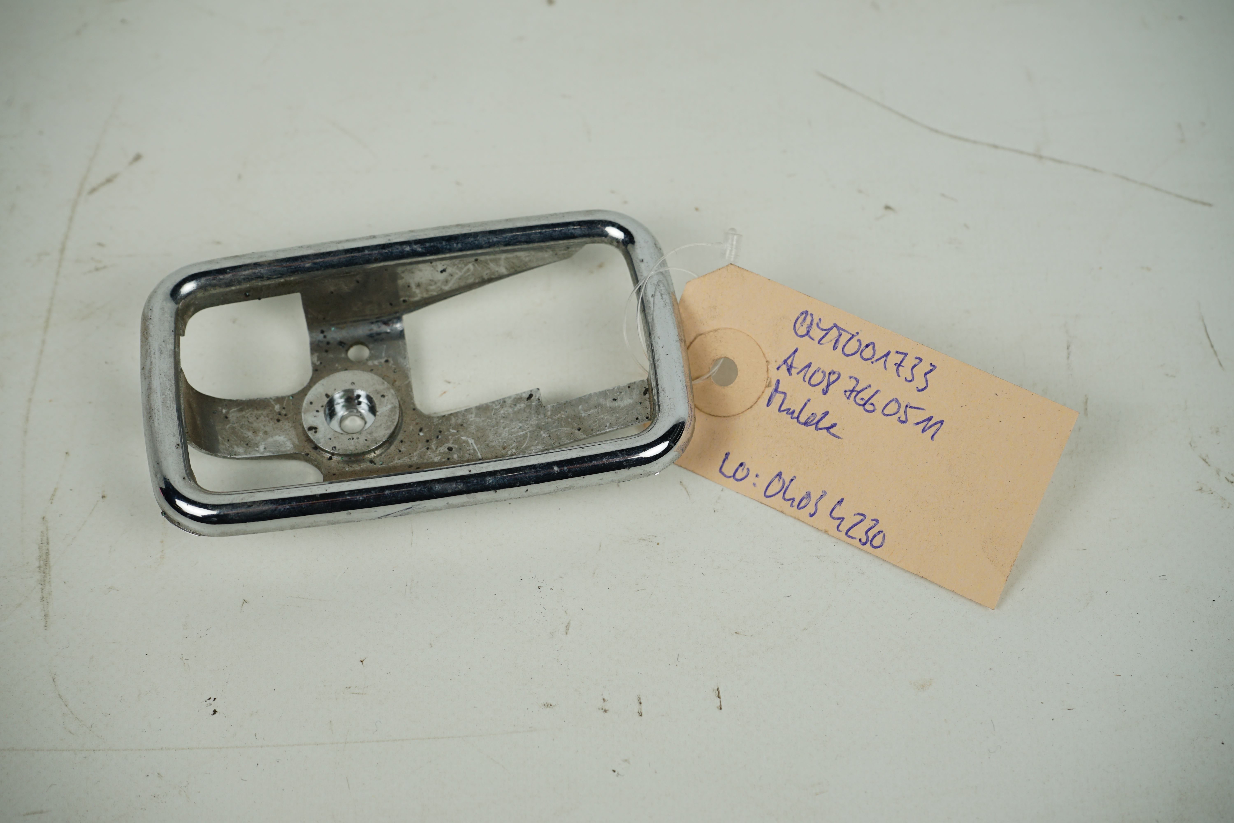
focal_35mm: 65
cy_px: 412
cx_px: 617
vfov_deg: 20.9
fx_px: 2228
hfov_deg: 31.0
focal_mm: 65
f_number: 9
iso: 200
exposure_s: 1/200
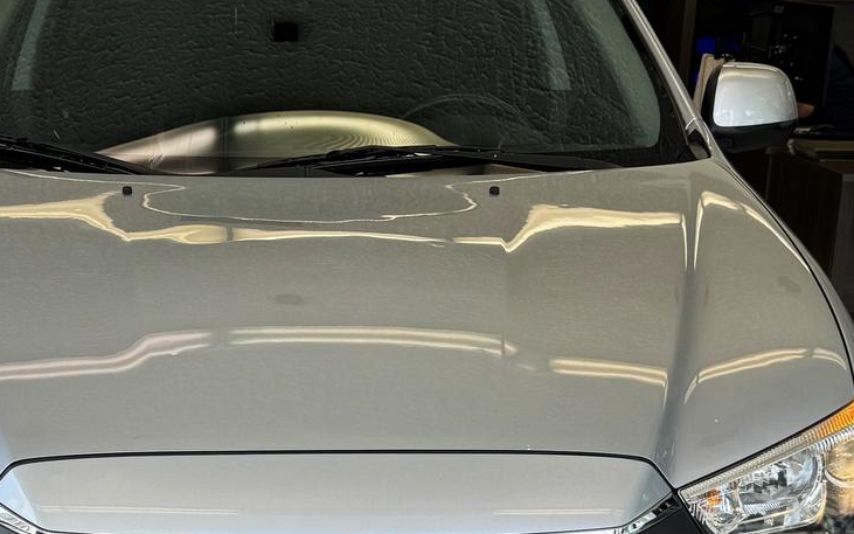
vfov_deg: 19.8
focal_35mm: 65
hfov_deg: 31.3
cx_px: 285
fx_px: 1513
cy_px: 434
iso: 80
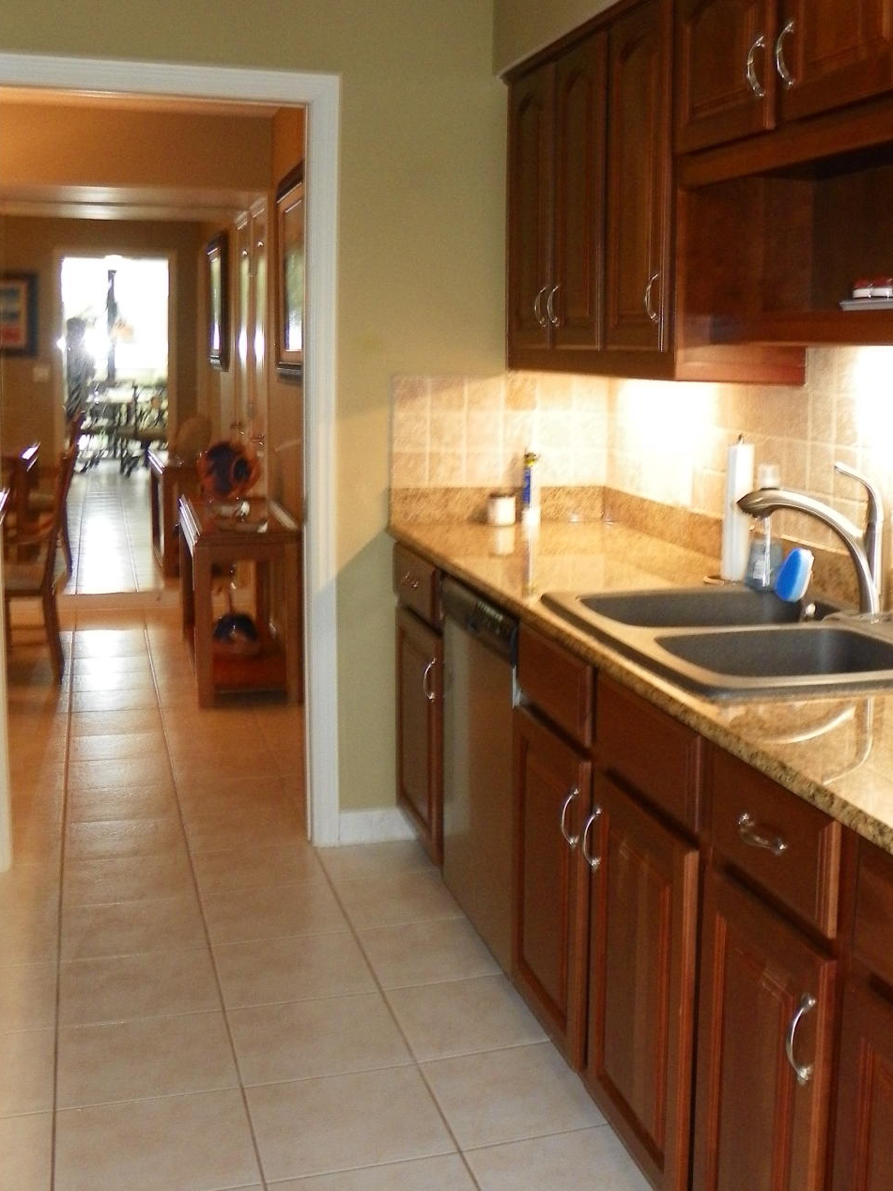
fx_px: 1410
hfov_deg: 34.6
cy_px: 488
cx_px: 640
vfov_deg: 45.6
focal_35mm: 41
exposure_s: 1/30
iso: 125
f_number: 2.8
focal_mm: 4.6
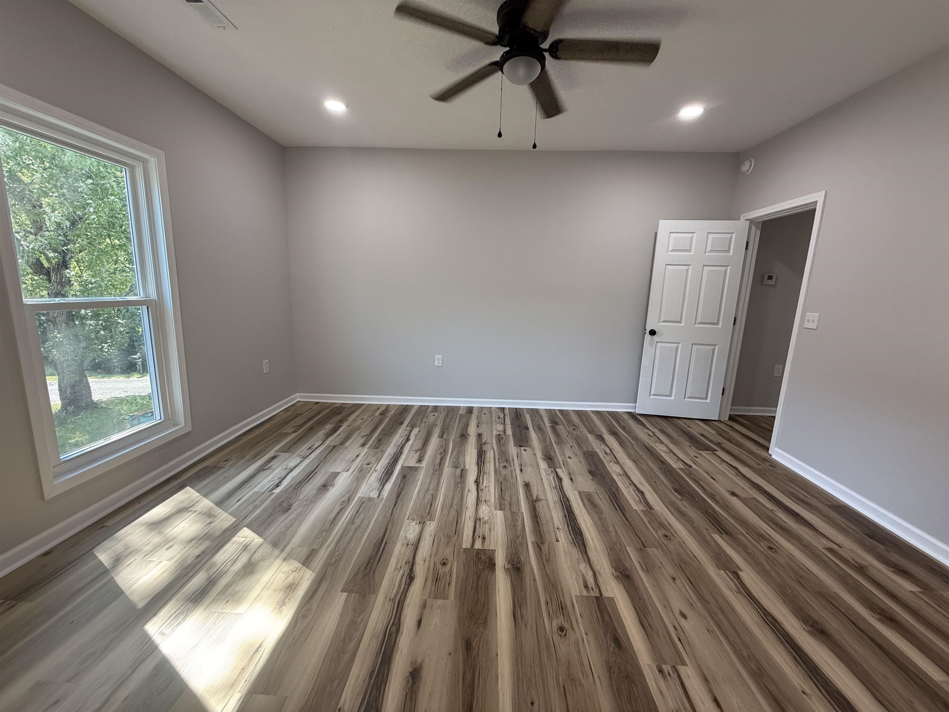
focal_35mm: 14
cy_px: 356
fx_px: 384
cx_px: 474
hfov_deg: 102.1
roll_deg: -0.9
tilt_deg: -11.1
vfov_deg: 85.7
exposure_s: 1/99
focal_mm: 2.22
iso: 160
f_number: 2.2
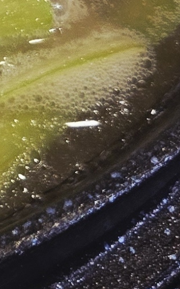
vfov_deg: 9.8
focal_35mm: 194
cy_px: -351
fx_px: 1524
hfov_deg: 5.7
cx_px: -555
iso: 100
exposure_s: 1/120
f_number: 1.8
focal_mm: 5.4
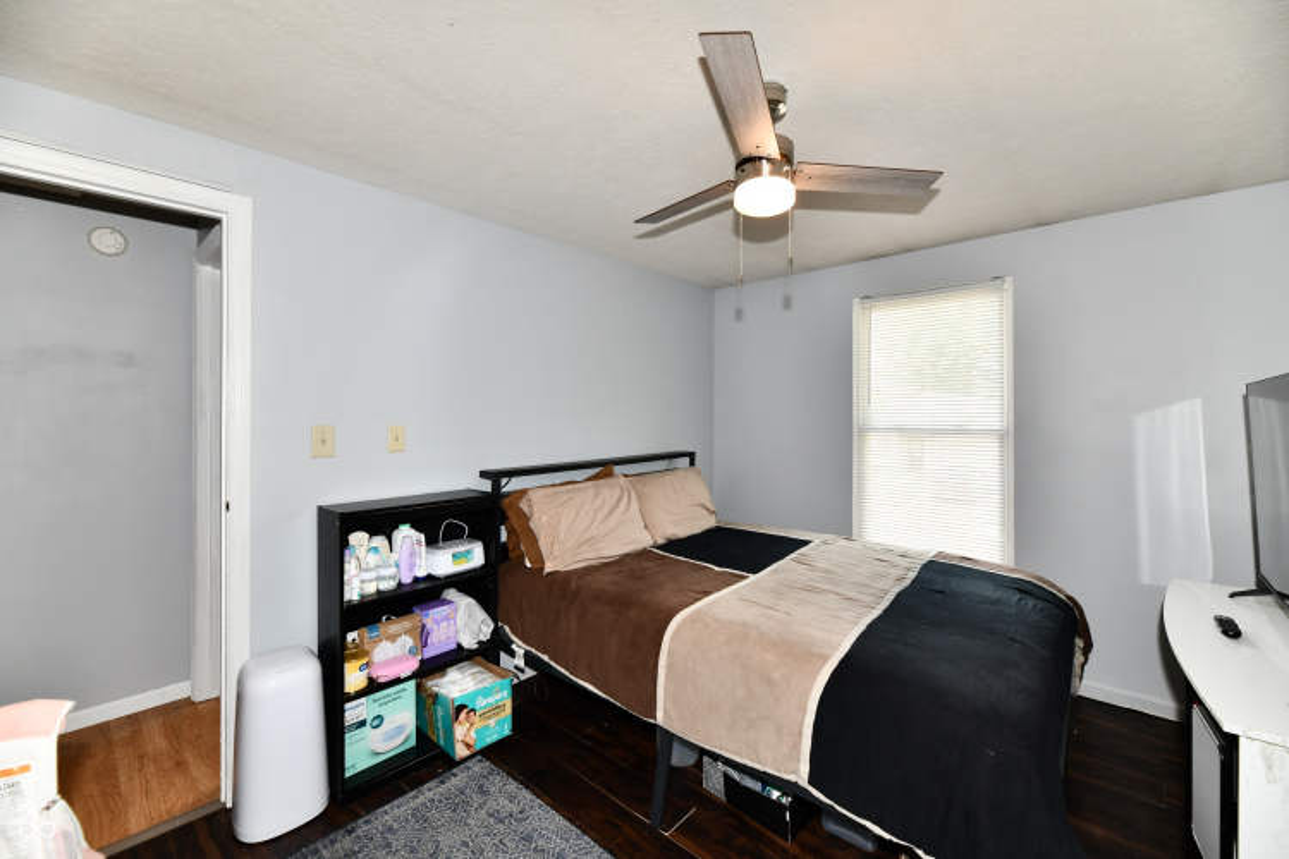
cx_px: 644
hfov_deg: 104.3
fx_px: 501
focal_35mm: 14
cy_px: 430
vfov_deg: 81.2
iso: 640
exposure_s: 1/60
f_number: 6.3
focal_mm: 14
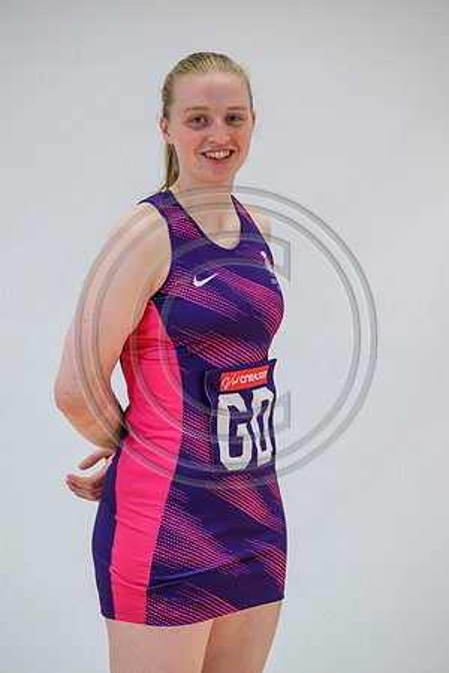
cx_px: 224
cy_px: 336
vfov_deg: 17.1
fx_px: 2245
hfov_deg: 11.4
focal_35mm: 120
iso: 500
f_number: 3.5
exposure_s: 1/160
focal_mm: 120
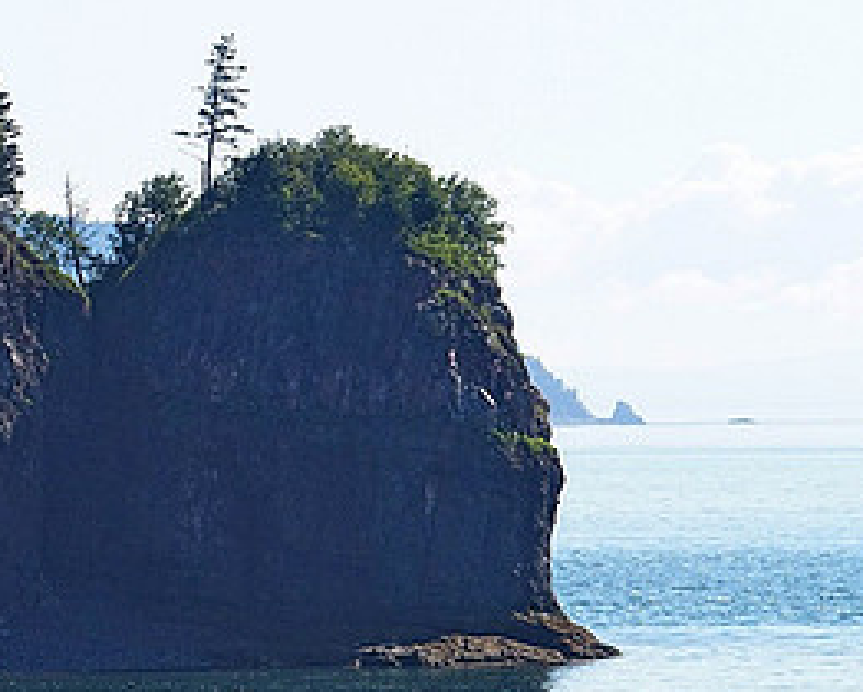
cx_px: -3
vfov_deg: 4.4
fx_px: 9074
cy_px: 503
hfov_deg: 5.4
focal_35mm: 355
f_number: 13
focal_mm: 114
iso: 1000
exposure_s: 1/1000
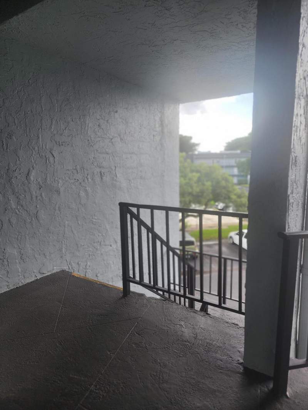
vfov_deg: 73.9
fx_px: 273
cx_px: 154
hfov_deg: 58.9
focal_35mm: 23
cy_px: 205
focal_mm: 6.4
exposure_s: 1/120
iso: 32
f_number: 1.8
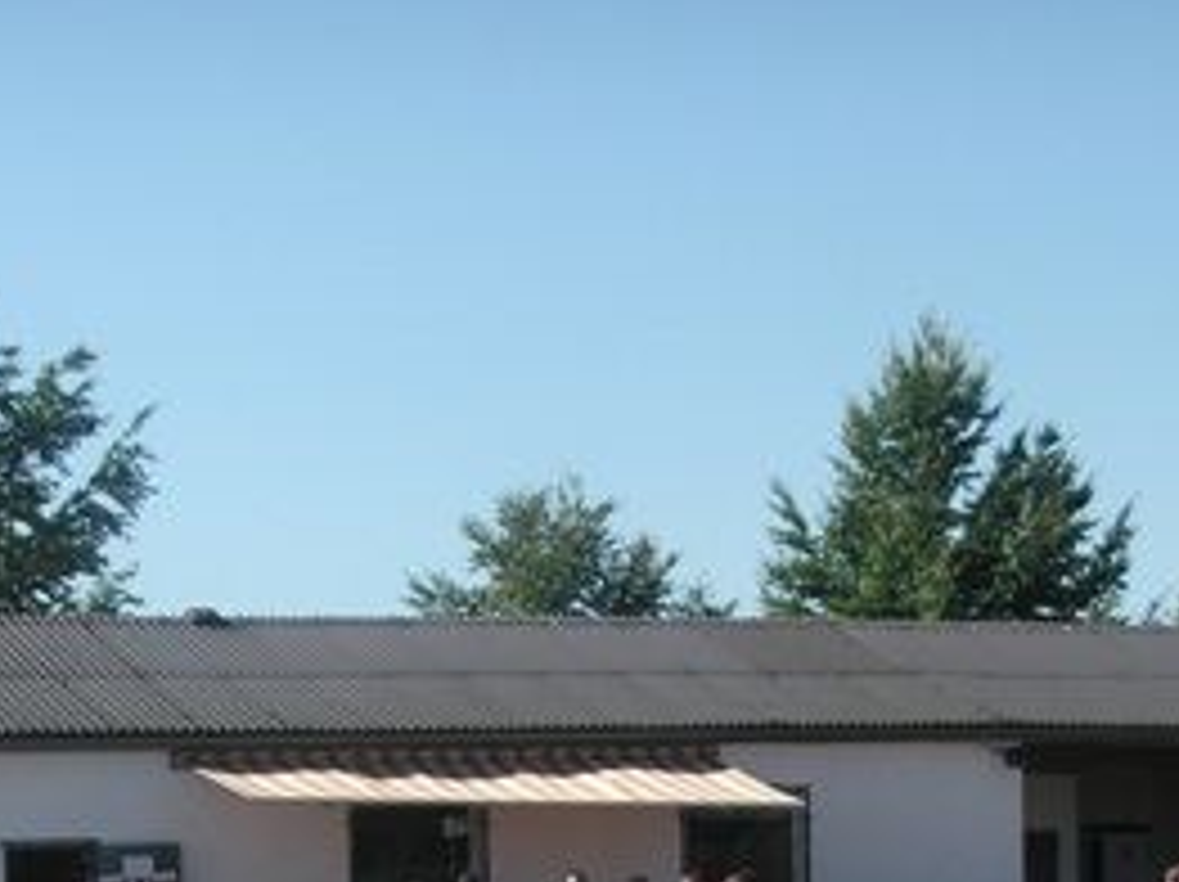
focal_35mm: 115
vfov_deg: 12.6
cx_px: 684
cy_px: 1030
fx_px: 3913
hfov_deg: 17.1
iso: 50
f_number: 3.6
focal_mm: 7.7
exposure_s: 1/500
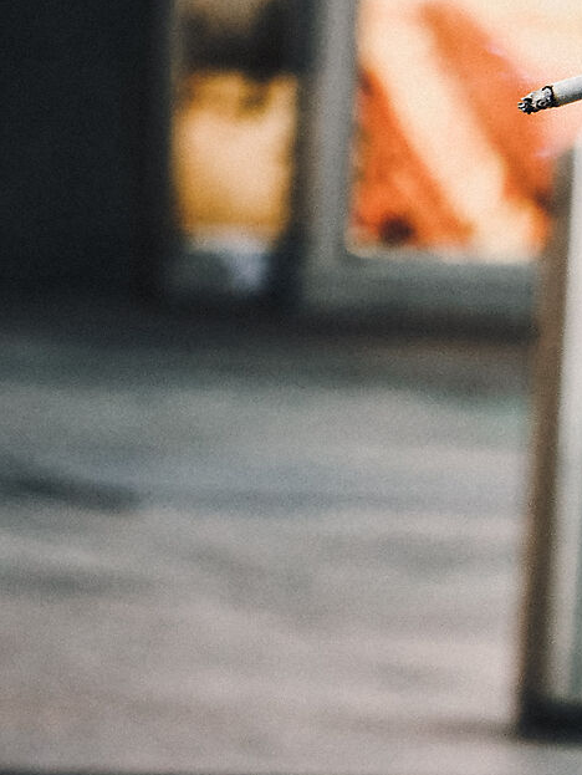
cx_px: 900
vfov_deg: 4.3
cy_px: 704
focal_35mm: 462
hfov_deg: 3.2
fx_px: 10346
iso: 500
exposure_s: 1/100
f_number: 4
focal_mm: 60
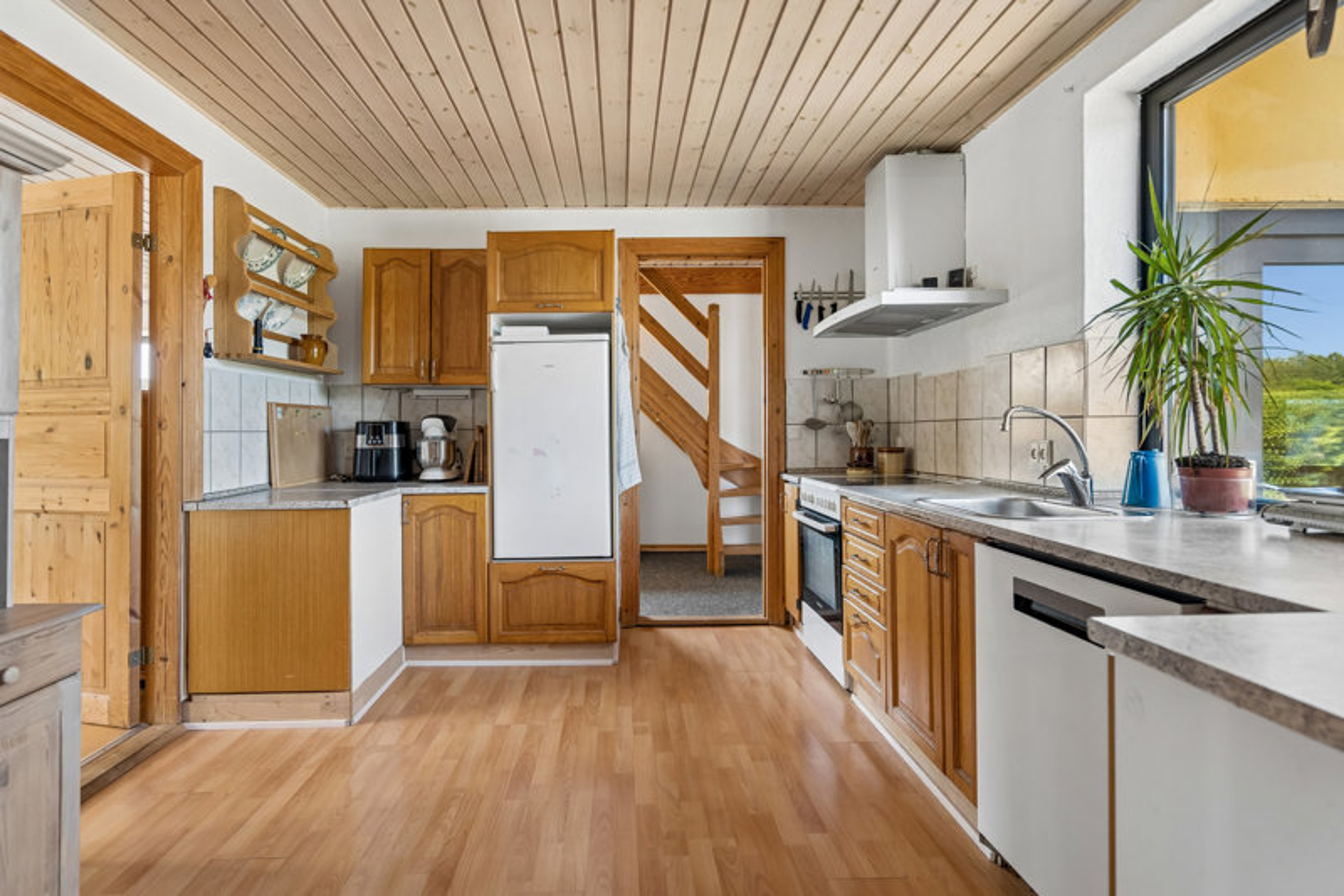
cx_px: 672
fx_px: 634
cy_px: 448
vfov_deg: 70.4
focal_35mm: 17
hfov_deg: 93.3
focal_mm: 17
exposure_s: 1/30
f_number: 4
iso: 400
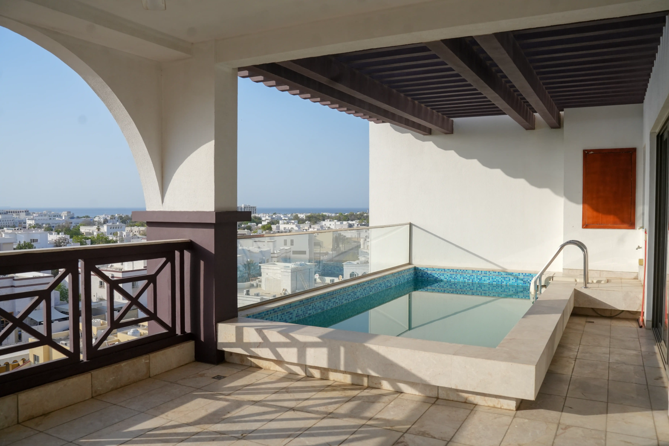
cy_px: 223
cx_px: 334
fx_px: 520
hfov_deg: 65.5
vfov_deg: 46.4
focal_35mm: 28
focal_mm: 28
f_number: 5.6
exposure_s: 1/3200
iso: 1000
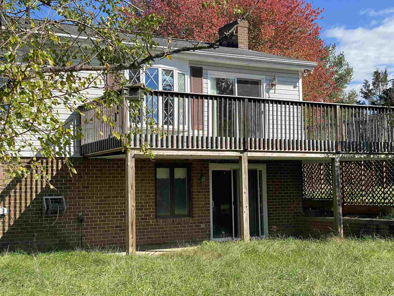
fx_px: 592
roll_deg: +0.6
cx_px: 197
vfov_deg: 28.0
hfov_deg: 36.8
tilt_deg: +3.7
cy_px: 148
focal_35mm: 52
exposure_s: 1/841
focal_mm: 6
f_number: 2
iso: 20
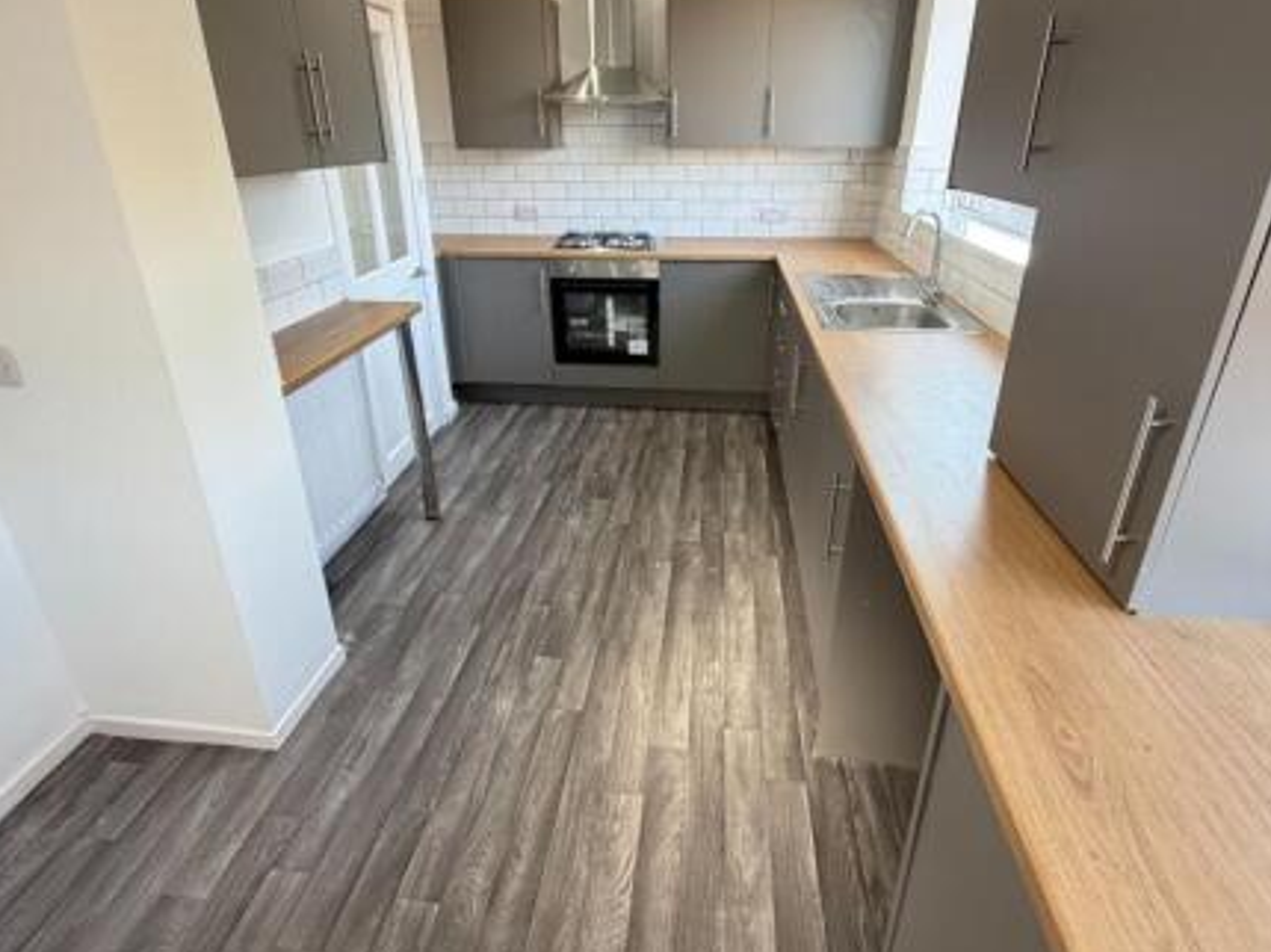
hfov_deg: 84.7
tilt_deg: -23.9
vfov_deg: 68.5
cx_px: 643
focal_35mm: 19
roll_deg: +0.1
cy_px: 433
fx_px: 697
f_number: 2.2
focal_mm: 2.22
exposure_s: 1/121
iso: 250
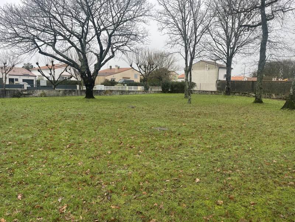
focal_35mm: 26
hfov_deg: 67.3
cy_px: 111
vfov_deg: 53.1
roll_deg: -0.8
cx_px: 148
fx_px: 222
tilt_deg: -8.4
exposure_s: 1/128
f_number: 1.6
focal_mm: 5.1
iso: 32
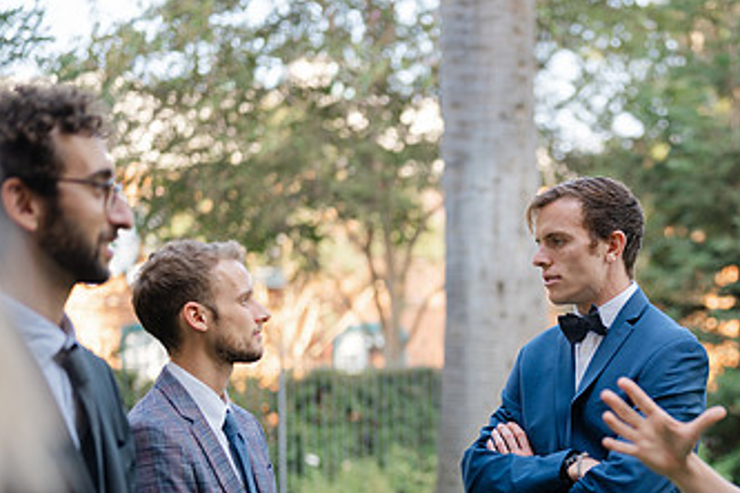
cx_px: 576
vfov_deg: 15.6
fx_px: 1788
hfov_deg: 23.1
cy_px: 425
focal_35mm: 87
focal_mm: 50
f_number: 1.8
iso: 64
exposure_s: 1/200
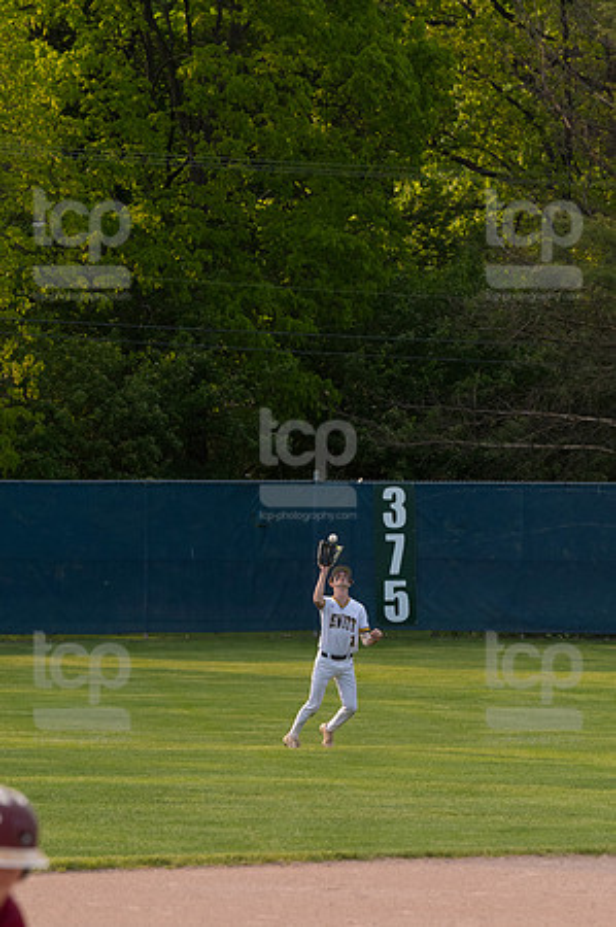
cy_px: 464
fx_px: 7717
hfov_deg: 4.6
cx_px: 308
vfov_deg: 6.9
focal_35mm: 300
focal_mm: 200
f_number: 5.6
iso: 800
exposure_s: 1/1600
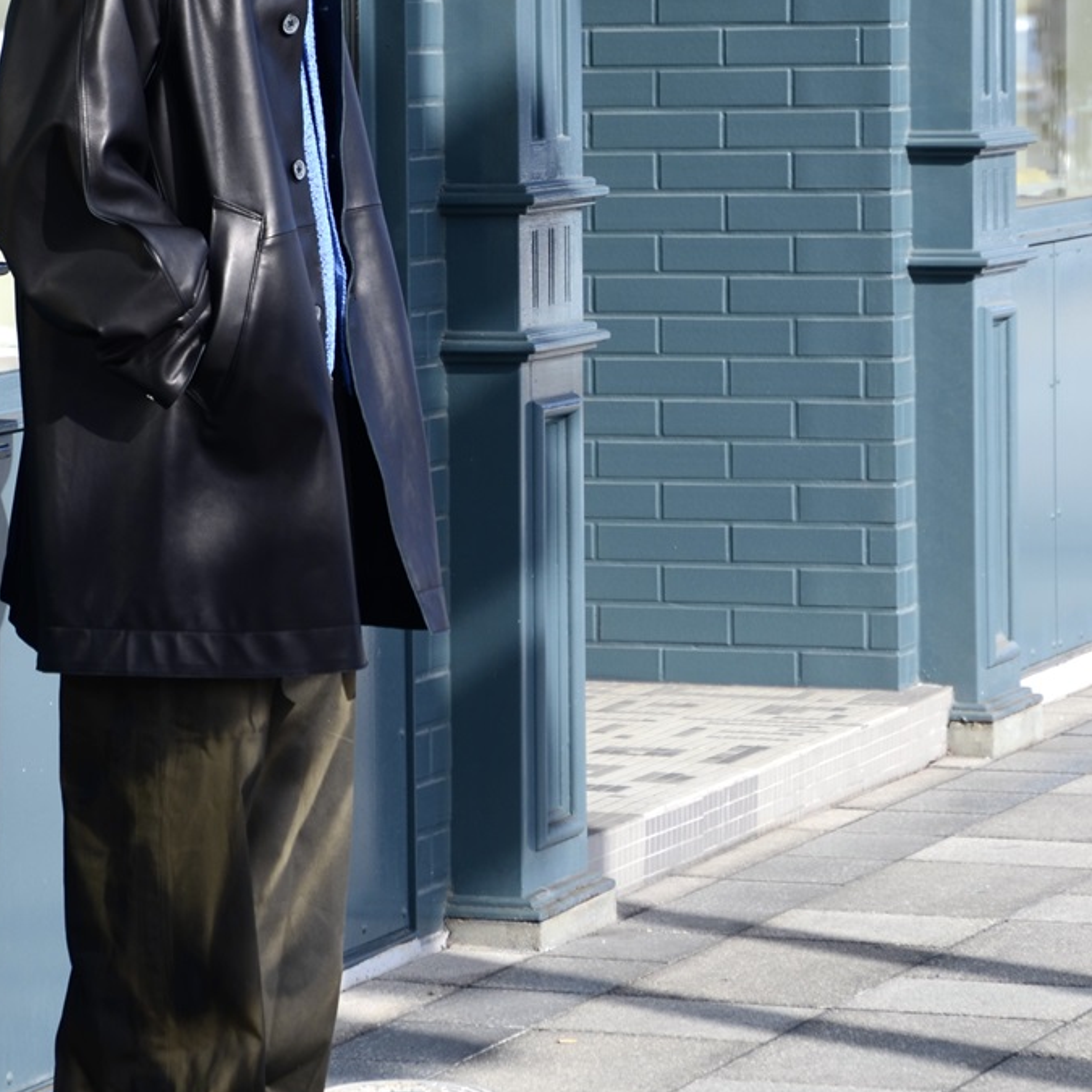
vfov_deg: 8.8
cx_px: 349
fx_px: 7102
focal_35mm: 199
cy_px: 206
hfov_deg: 8.8
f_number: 5.3
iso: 125
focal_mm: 70
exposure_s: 1/500
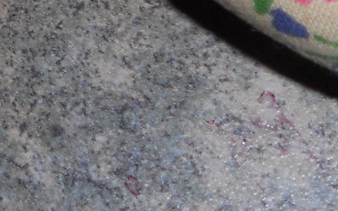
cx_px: -283
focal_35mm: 154
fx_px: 1419
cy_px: -344
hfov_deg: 12.4
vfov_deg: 7.7
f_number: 8.8
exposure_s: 1/25
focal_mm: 5.8
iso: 80
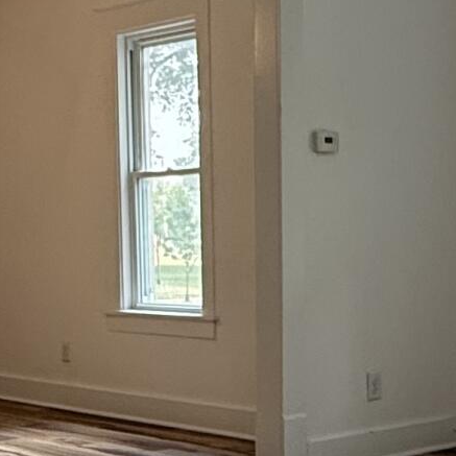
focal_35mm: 85
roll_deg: +1.6
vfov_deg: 20.3
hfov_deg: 19.8
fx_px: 1267
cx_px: 461
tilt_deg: -2.6
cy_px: 296
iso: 125
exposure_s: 1/120
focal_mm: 2.22
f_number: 2.2
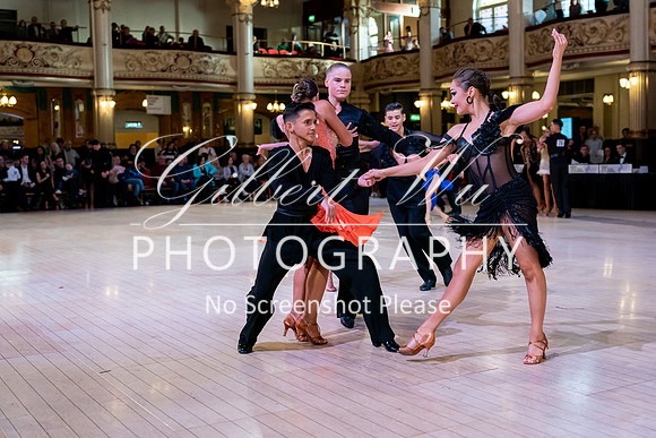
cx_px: 367
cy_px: 211
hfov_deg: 43.4
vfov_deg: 29.8
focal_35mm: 45
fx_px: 823
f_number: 2.8
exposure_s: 1/1000
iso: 3200
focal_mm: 39
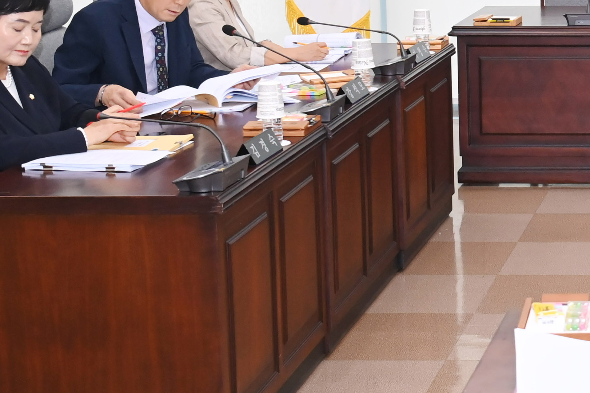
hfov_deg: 20.9
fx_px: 1475
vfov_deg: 15.0
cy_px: 43
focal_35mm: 90
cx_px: 724
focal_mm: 31
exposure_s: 1/250
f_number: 6.3
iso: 2500
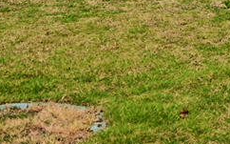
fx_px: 1203
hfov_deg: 10.5
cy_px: -178
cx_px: 363
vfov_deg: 6.5
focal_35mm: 192
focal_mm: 38
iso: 100
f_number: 8
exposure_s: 1/250
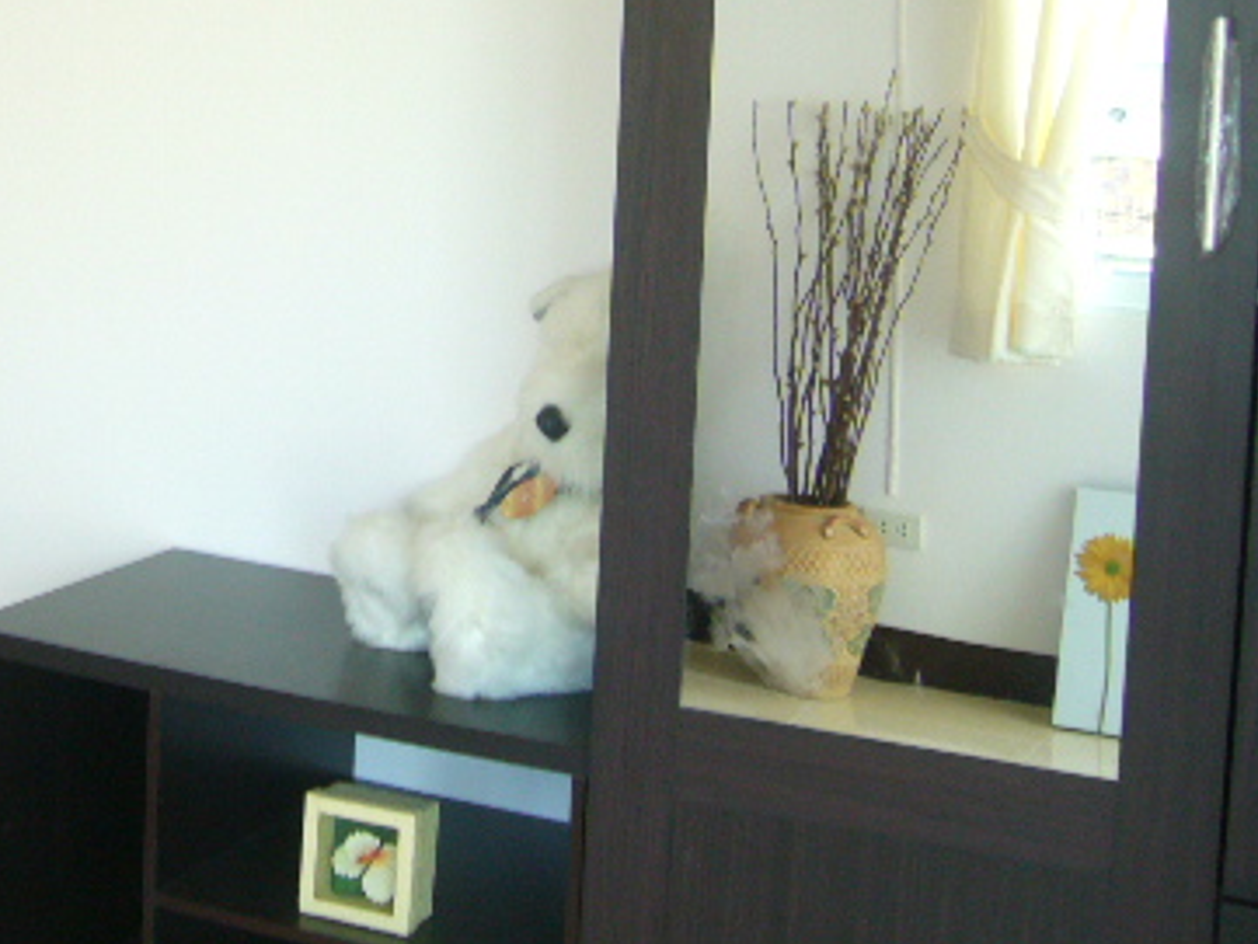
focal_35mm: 62
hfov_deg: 30.0
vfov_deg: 23.2
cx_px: 146
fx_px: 2254
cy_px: 146
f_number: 2.8
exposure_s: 1/40
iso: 100
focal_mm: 5.8
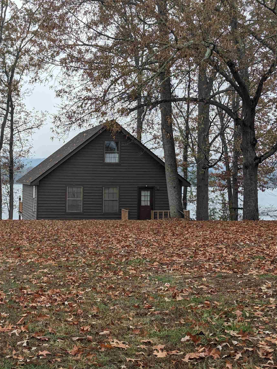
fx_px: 683
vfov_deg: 30.3
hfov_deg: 22.9
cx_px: 118
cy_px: 185
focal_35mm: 64
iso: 45
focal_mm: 6.81
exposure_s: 1/237
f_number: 1.85
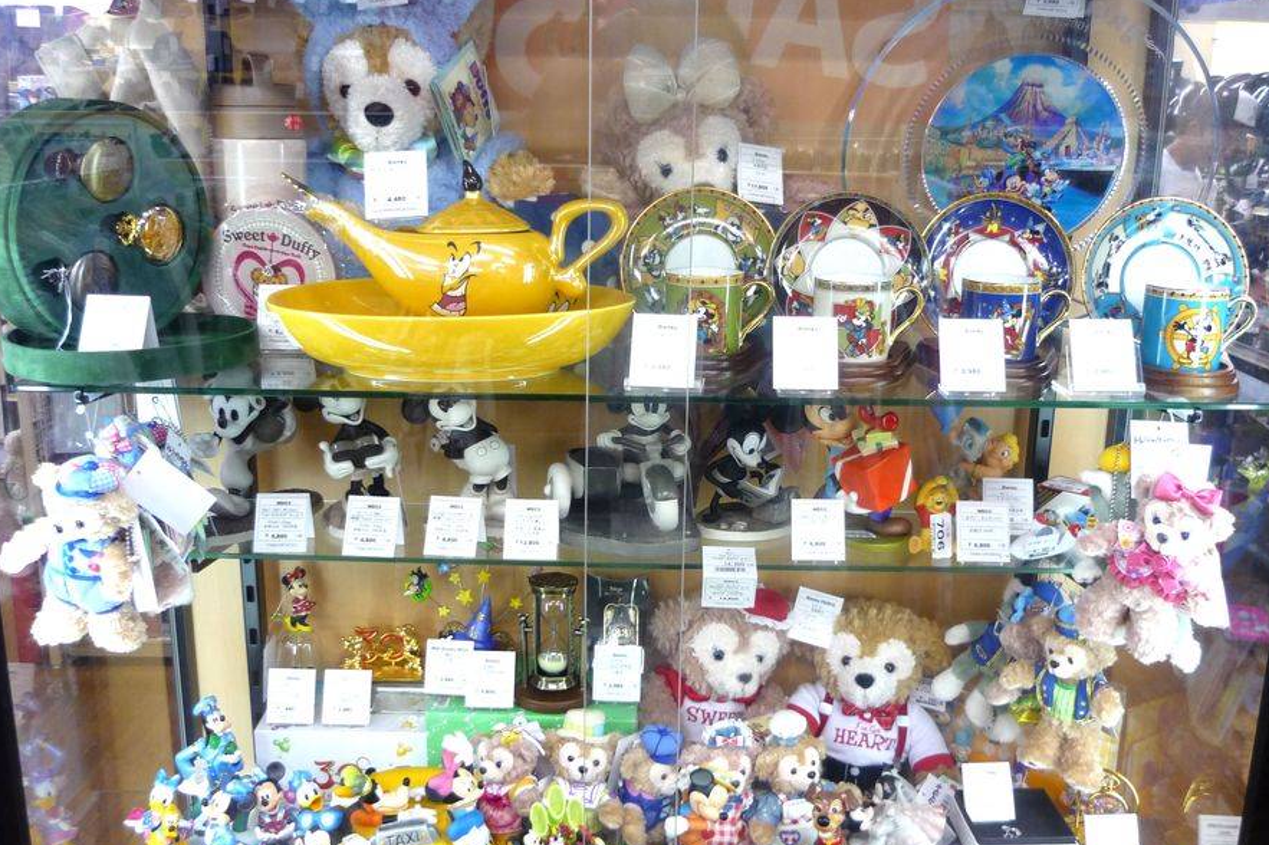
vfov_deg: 37.8
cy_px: 453
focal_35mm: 35
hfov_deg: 54.5
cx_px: 641
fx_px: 1233
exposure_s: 1/30
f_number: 2.8
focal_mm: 5.5
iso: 160
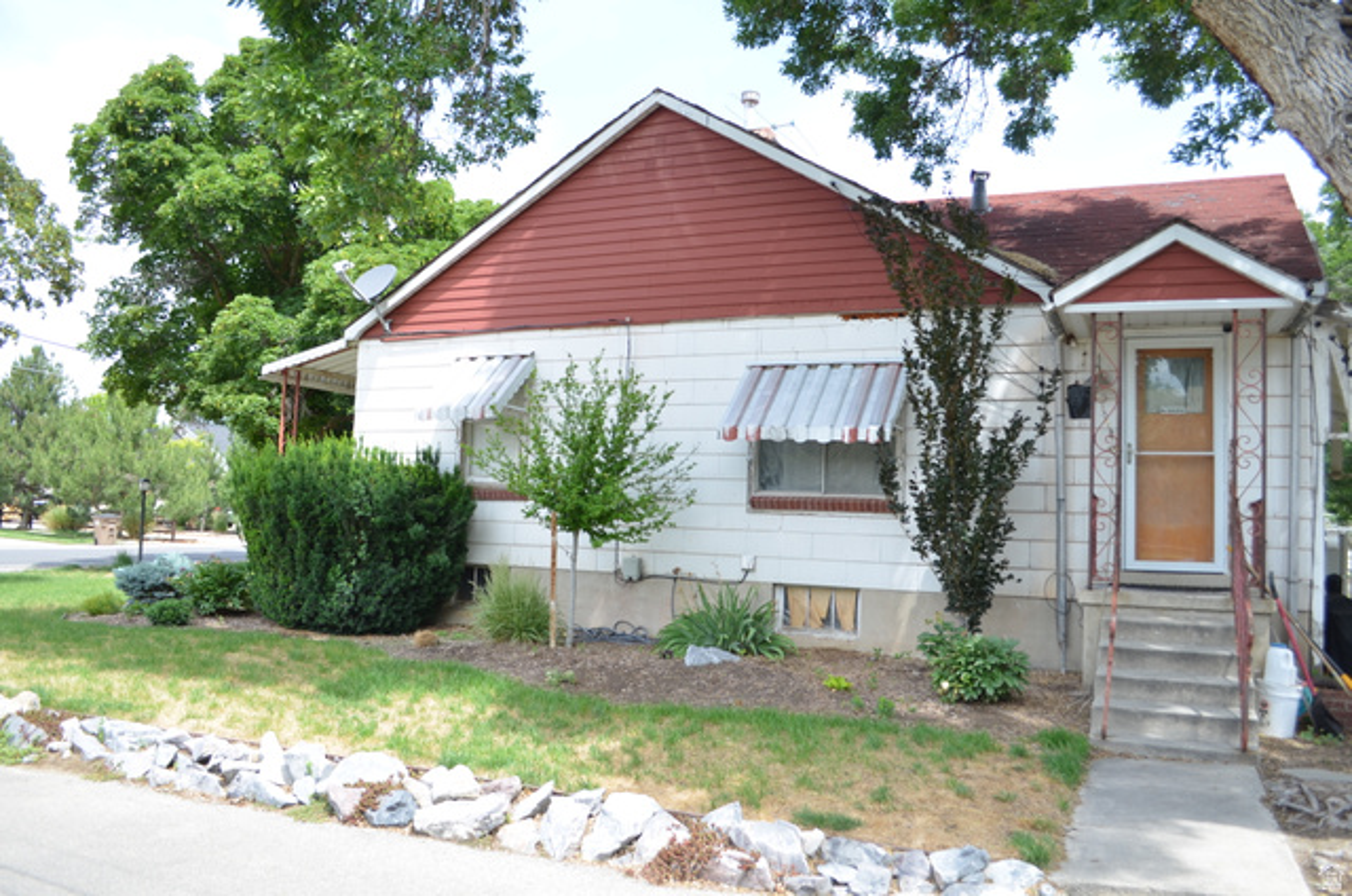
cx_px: 676
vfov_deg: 47.7
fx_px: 1012
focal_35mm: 27
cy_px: 448
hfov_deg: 67.5
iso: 100
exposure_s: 1/200
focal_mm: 18
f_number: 4.5
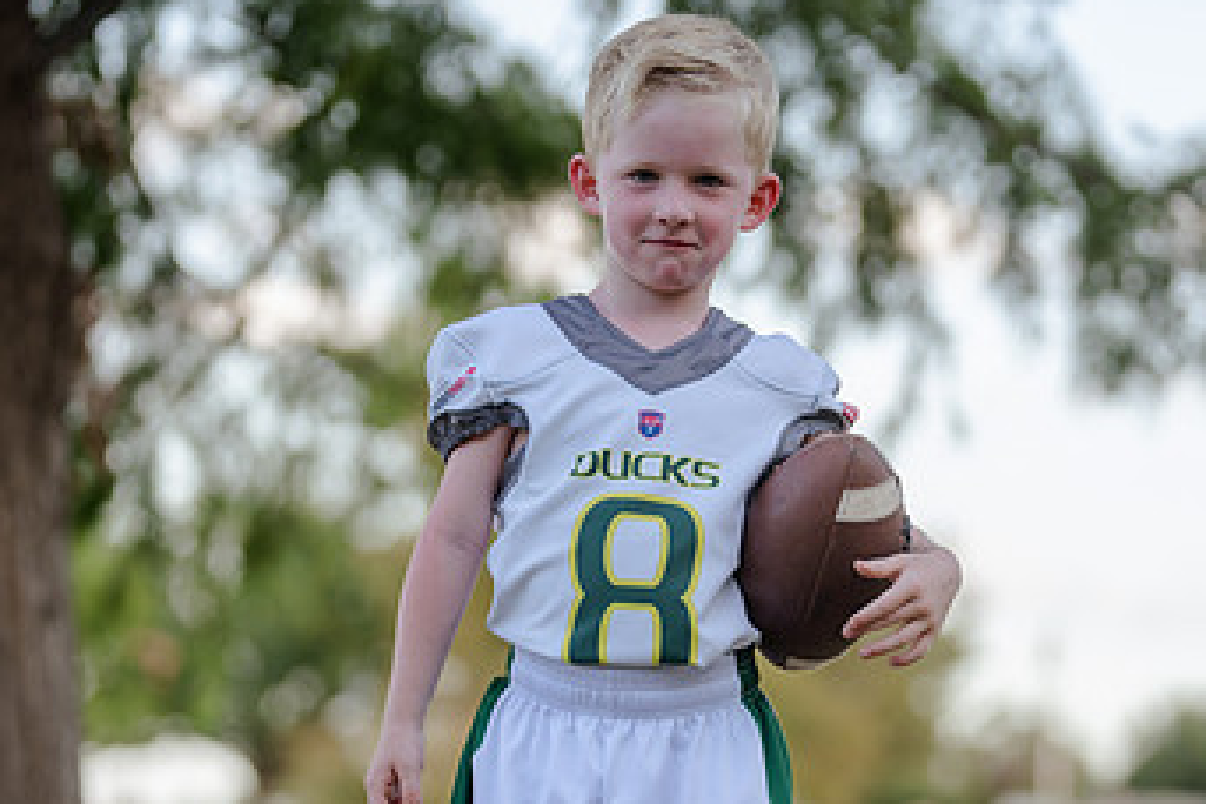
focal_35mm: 180
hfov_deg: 11.4
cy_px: 464
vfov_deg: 7.6
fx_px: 6030
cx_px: 652
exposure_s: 1/320
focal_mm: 106
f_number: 2.8
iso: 160
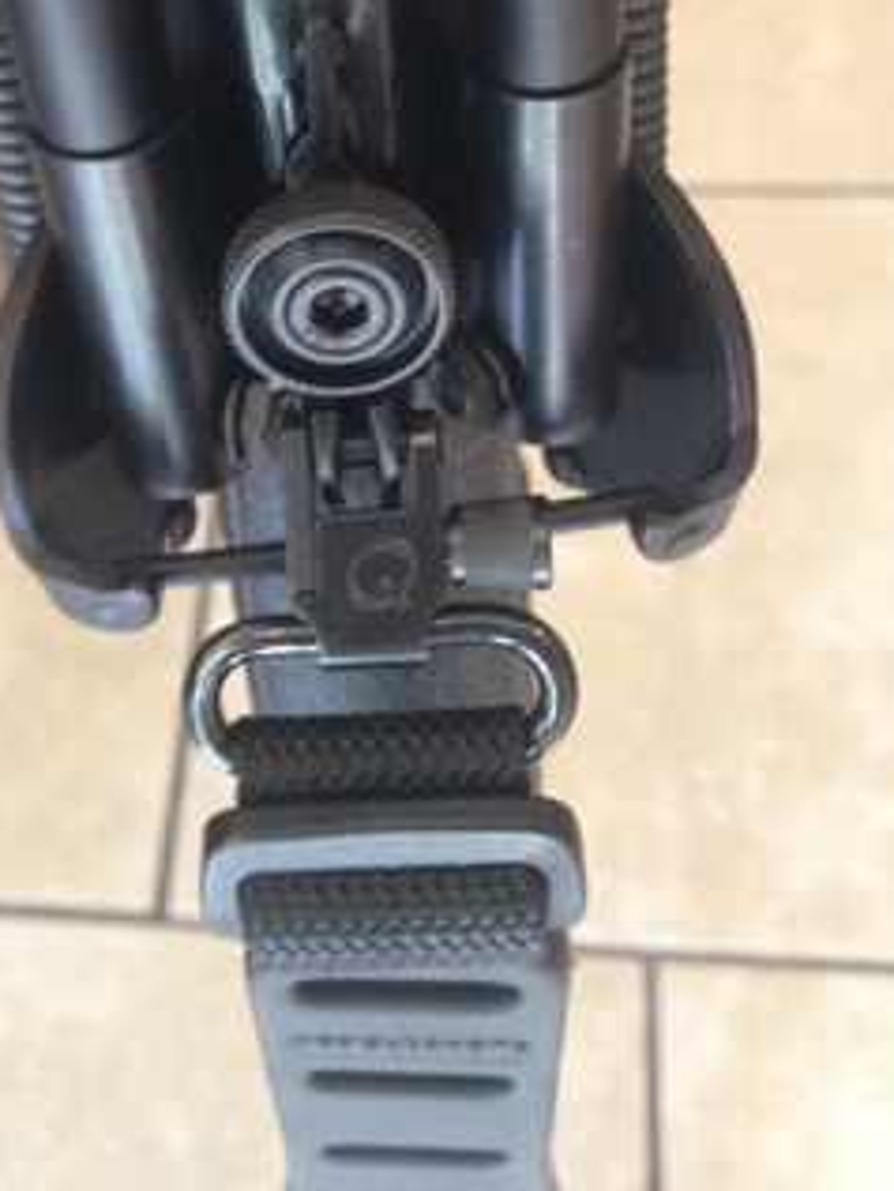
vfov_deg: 35.8
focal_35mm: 52
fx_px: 1789
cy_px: 267
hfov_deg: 27.9
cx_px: 329
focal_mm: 4.12
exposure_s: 1/20
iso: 320
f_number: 2.4
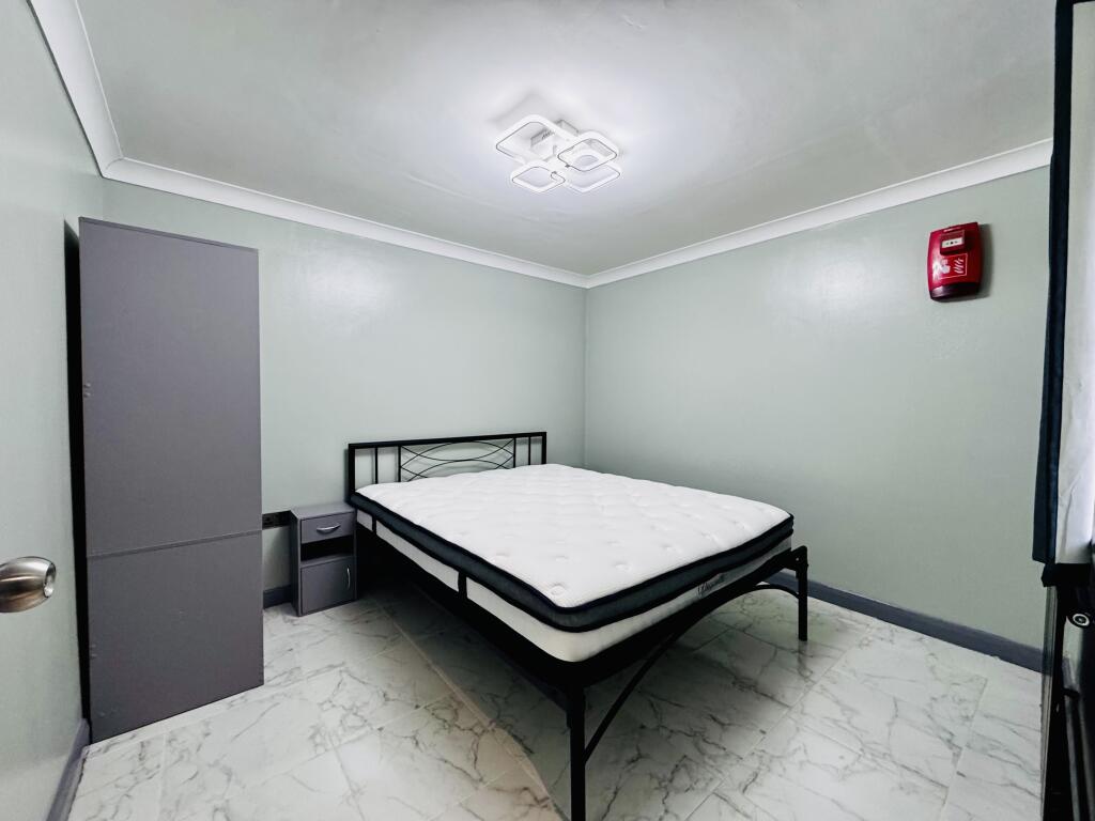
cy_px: 410
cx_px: 548
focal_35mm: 14
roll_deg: +0.5
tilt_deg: -1.9
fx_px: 443
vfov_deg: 85.7
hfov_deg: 102.1
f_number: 2.2
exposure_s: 1/100
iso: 250
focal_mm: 2.22
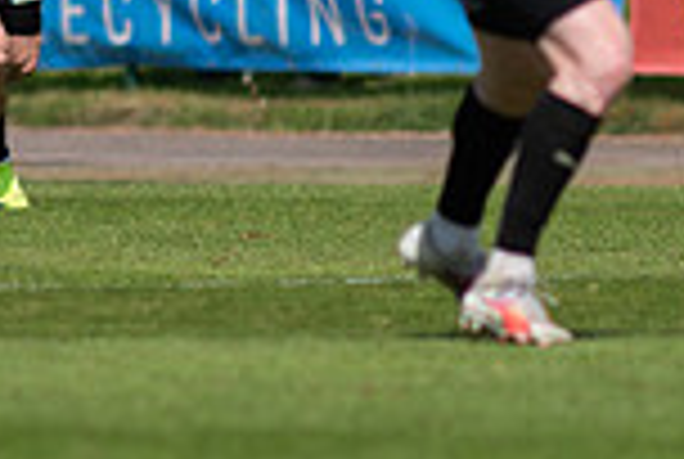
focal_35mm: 1712
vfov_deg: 0.8
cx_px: -580
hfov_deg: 1.2
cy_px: -97
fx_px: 32591
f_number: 3.2
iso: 100
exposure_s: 1/2000
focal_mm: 300
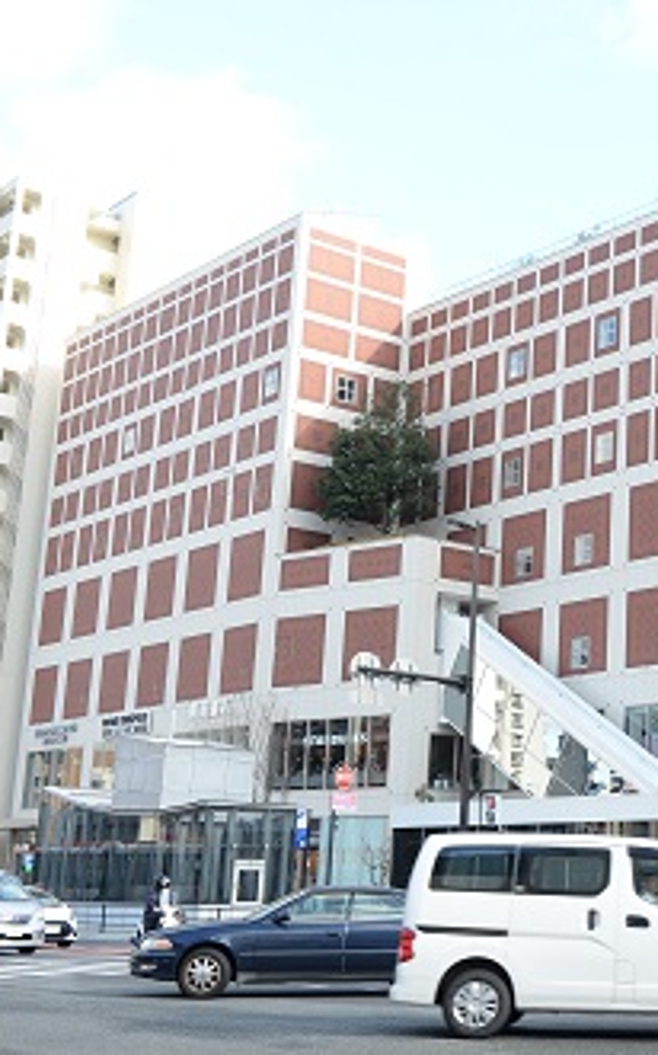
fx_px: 1551
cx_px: 770
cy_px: 528
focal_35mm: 54
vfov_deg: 37.5
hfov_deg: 22.3
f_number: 8
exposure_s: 1/125
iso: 200
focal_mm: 35
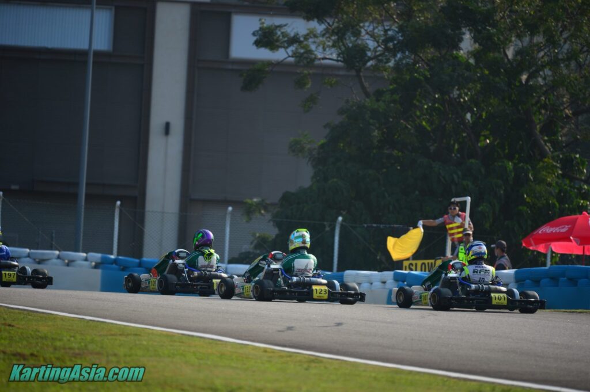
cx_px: 295
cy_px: 196
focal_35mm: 300
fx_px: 4913
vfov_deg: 4.6
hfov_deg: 6.9
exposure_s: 1/800
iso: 125
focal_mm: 300
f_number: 4
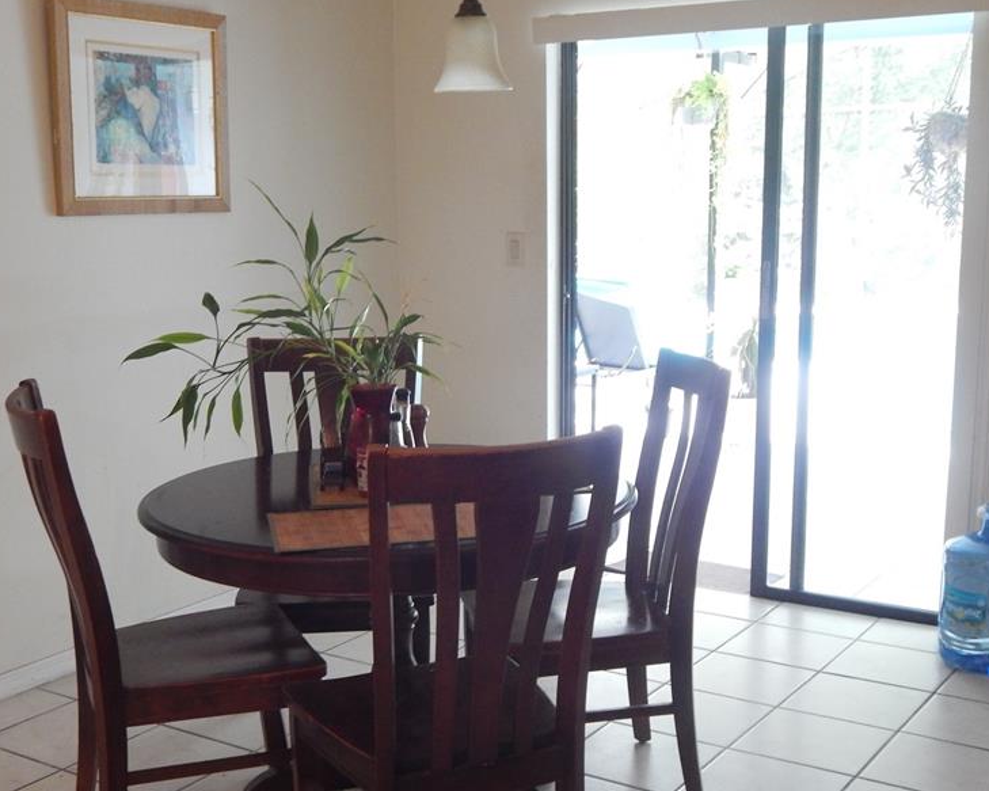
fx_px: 1405
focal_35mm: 48
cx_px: 465
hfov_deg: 38.8
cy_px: 465
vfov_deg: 31.4
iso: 400
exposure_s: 1/30
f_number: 3.3
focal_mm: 6.1
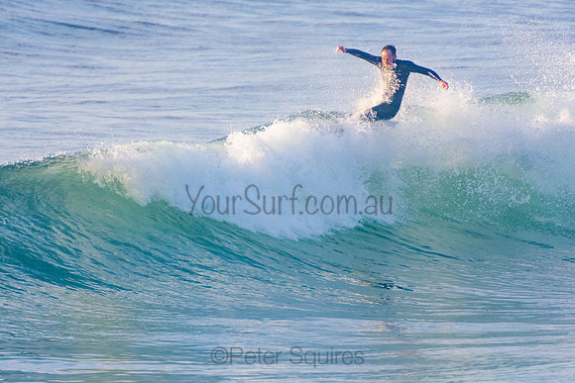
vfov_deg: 2.2
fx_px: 9926
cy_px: 192
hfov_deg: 3.3
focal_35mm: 621
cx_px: 288
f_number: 5.6
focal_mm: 400
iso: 450
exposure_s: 1/1250
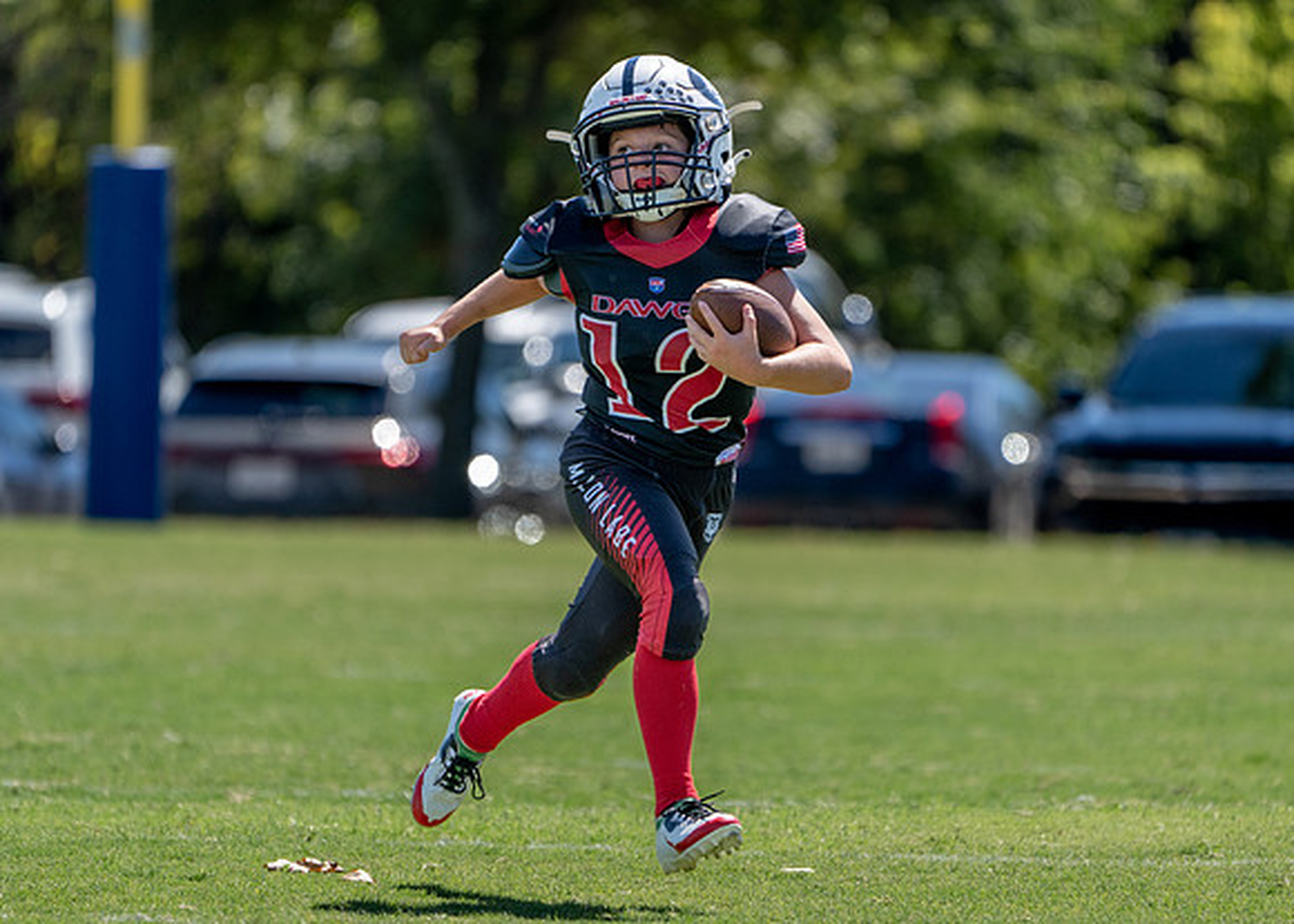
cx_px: 699
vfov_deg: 2.7
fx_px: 19920
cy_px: 575
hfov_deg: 3.7
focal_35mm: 542
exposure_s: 1/1600
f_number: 5.6
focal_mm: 400
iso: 320
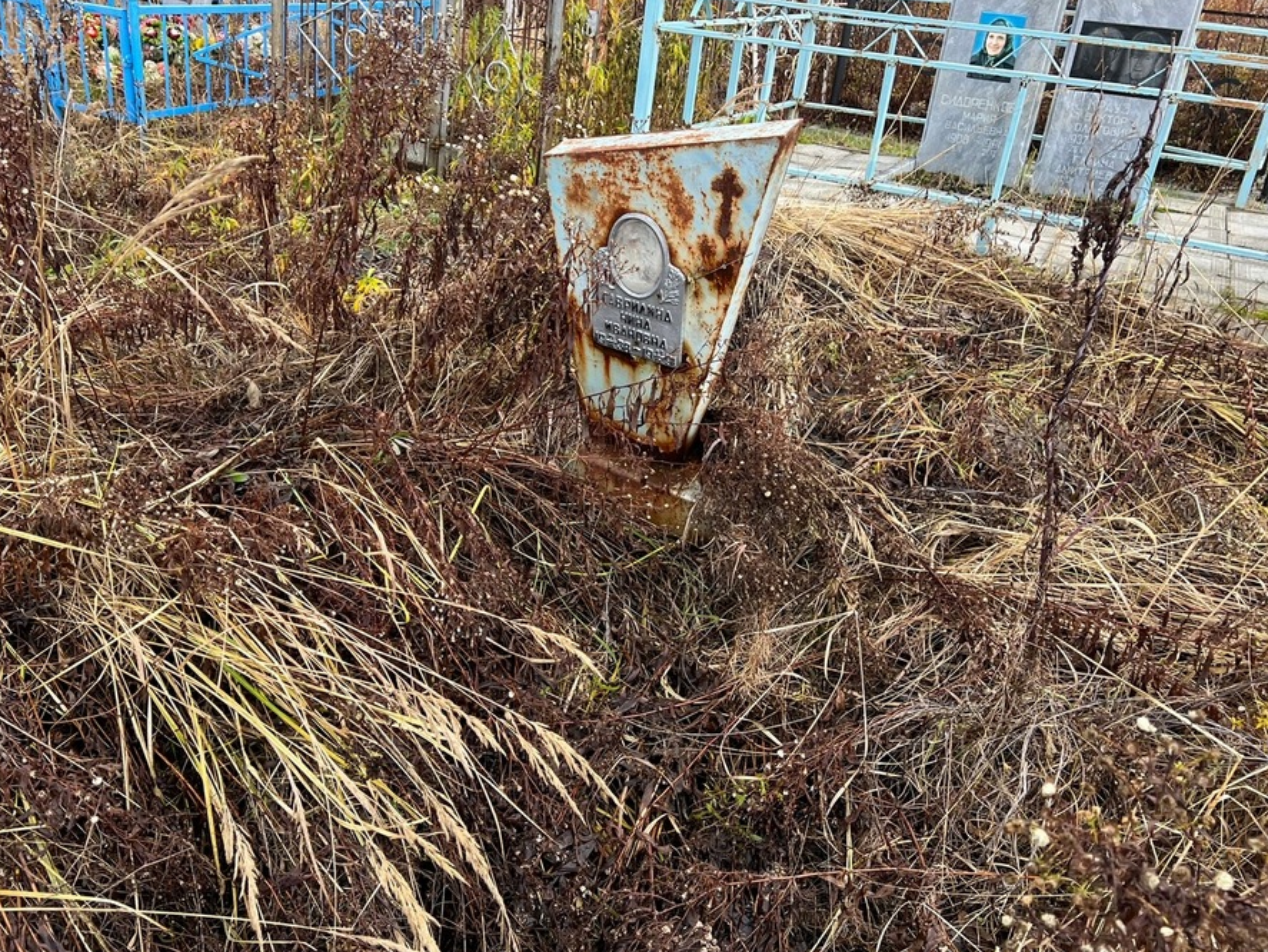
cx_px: 560
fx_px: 1099
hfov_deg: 59.8
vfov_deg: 46.8
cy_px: 446
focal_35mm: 30
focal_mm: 5.7
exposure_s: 1/277
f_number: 1.5
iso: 40
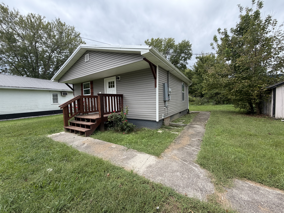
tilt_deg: -3.6
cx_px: 142
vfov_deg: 85.7
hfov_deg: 102.1
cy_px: 106
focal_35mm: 14
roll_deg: +1.8
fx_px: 115
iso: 40
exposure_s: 1/717
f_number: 2.2
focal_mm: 2.22
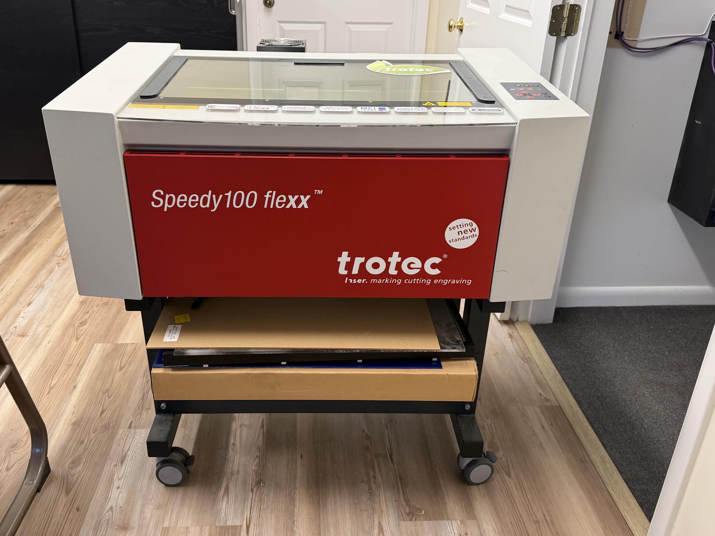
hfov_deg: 59.9
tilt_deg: -23.1
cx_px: 336
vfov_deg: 46.7
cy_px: 230
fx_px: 620
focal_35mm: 30
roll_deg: -1.0
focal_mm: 6.76
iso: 200
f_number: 1.78
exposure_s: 1/60
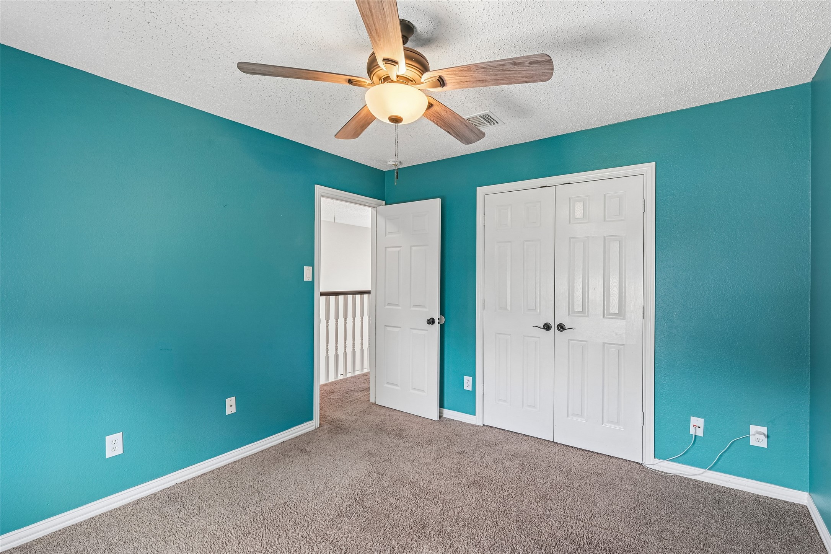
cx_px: 416
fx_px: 392
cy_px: 277
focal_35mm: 17
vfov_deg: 70.4
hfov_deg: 93.3
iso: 400
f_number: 8
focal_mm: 17
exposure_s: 1/10
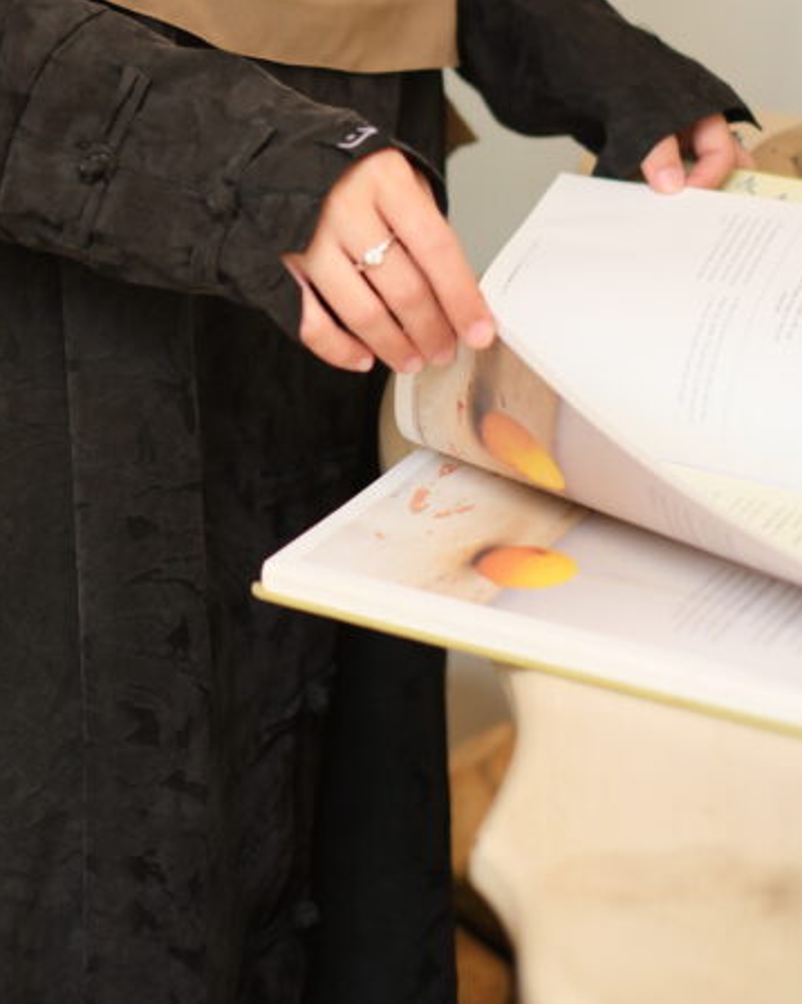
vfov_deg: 18.7
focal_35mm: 100
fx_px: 2969
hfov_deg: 15.3
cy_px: 36
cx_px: 161
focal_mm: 35
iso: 320
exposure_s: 1/250
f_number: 1.8
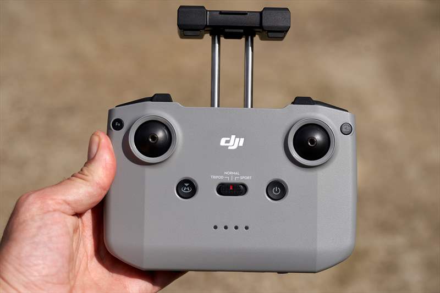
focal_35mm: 70
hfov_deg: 28.8
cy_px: 146
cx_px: 220
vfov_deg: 19.4
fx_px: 855
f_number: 5.6
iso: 400
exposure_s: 1/4000
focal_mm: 70
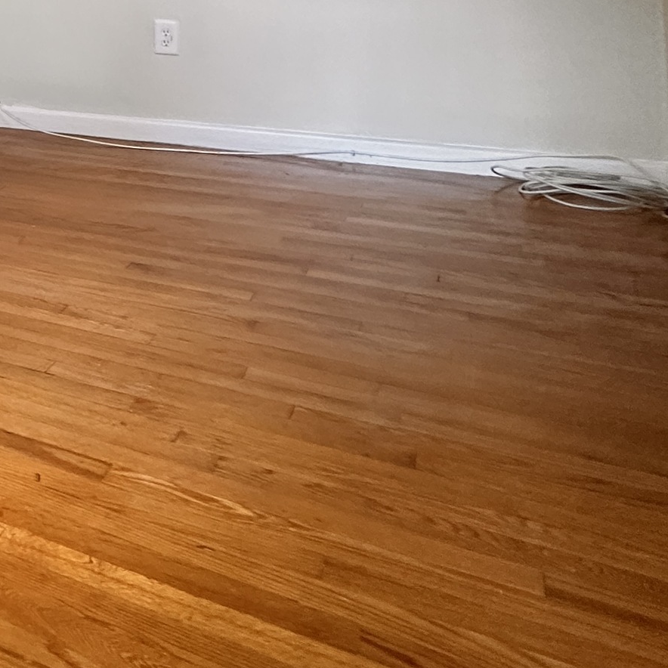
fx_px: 939
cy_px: -91
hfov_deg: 29.0
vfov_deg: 33.4
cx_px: -268
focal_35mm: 43
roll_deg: +1.4
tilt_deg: +2.6
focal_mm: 2.22
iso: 320
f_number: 2.2
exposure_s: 1/60
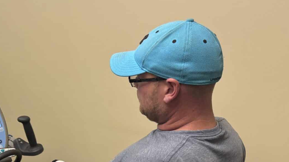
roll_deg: +2.0
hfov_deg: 41.0
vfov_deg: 23.7
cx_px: 55
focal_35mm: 48
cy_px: 166
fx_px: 368
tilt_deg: -23.2
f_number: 1.78
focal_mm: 6.76
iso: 200
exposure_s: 1/60
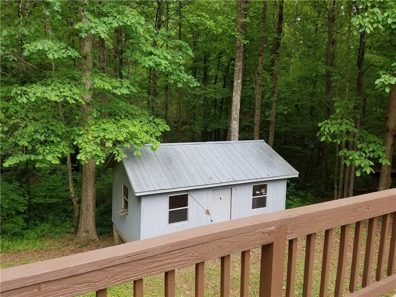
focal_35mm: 26
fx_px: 297
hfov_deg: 67.3
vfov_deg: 53.1
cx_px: 198
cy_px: 148
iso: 50
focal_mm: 4.2
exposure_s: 1/202
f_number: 1.7
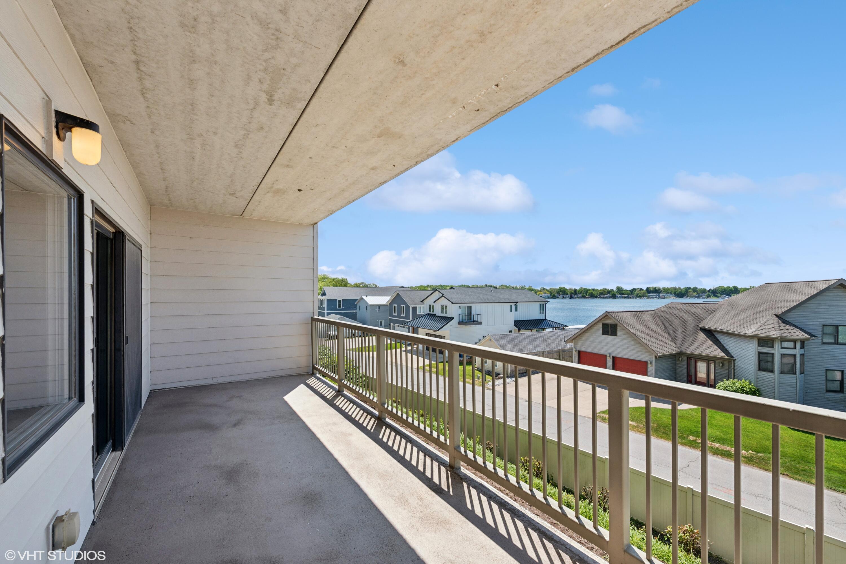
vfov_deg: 81.2
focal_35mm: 14
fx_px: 329
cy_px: 282
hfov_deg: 104.2
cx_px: 423
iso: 200
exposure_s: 1/125
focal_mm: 14
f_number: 11
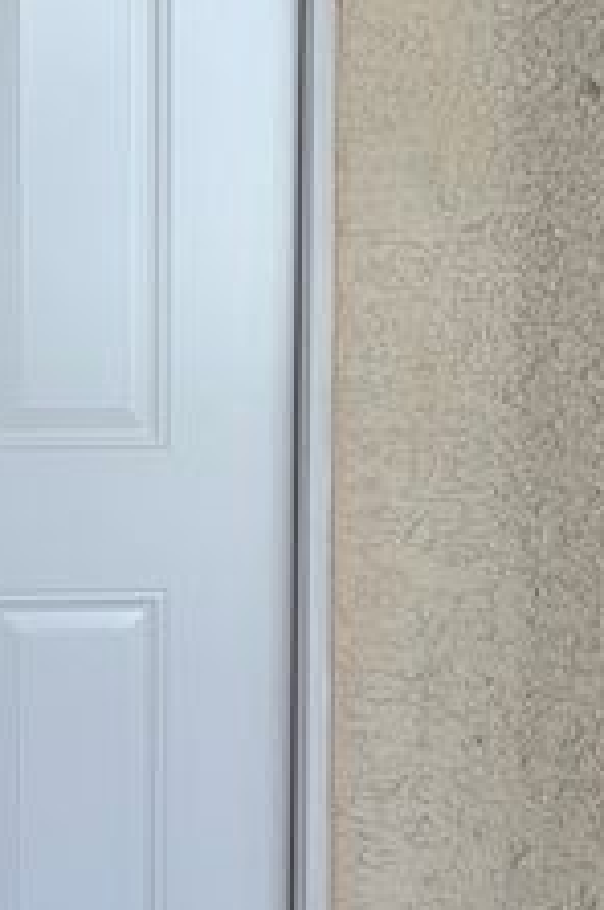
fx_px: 2045
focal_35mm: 81
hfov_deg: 16.8
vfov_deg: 24.8
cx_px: 273
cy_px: 206
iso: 50
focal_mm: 5.96
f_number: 1.6
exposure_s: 1/324
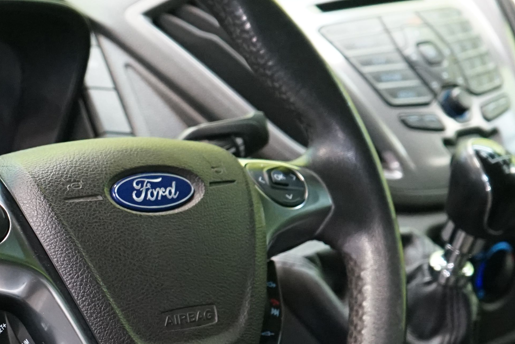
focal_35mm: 127
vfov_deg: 10.8
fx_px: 1817
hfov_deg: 15.8
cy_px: 268
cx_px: -30
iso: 3200
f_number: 4.5
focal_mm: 41
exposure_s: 1/60
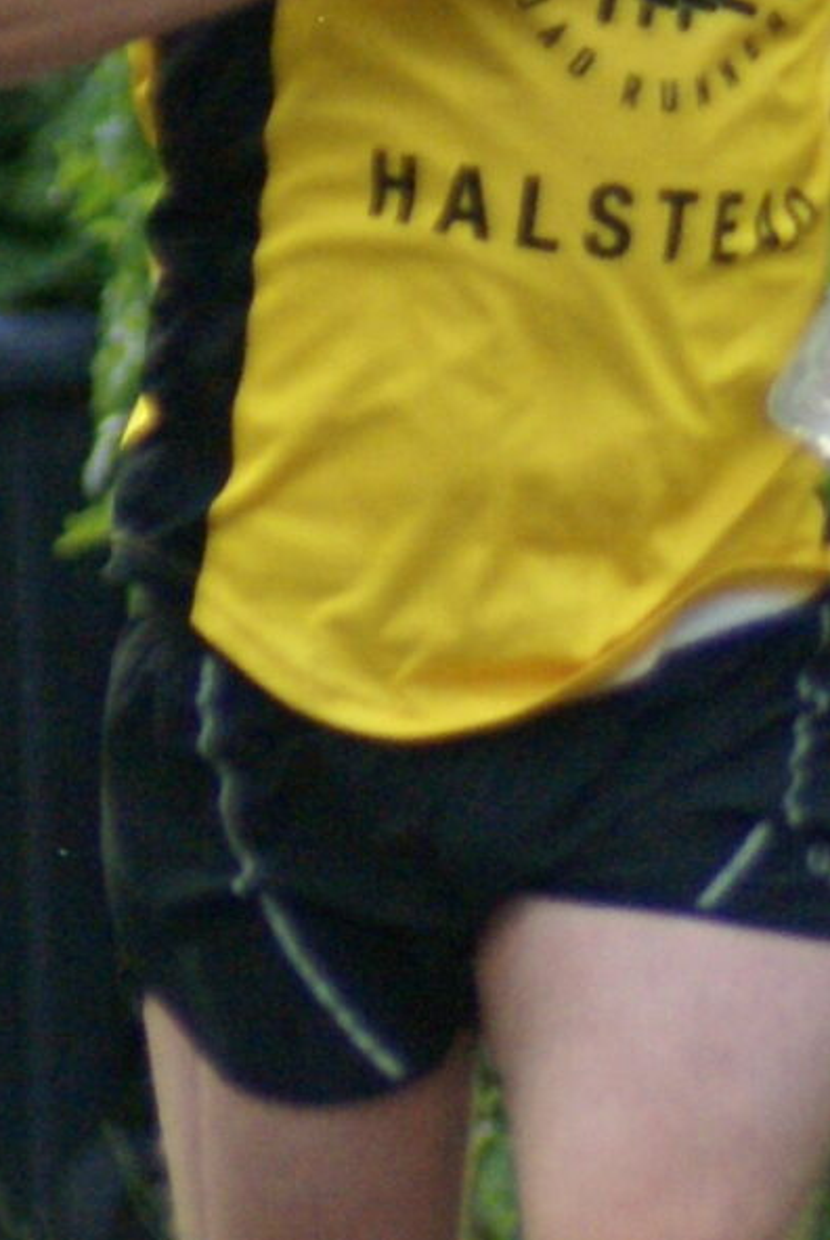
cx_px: 915
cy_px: 668
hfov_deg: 0.7
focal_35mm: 1946
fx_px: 67137
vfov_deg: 1.1
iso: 800
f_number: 5.6
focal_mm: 300
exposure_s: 1/250
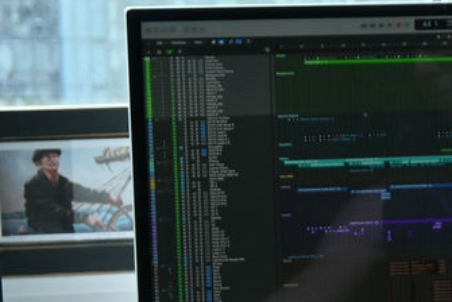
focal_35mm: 229
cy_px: 392
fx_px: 2878
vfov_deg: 6.0
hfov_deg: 8.8
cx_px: 687
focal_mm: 50
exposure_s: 1/125
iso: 100
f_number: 6.3
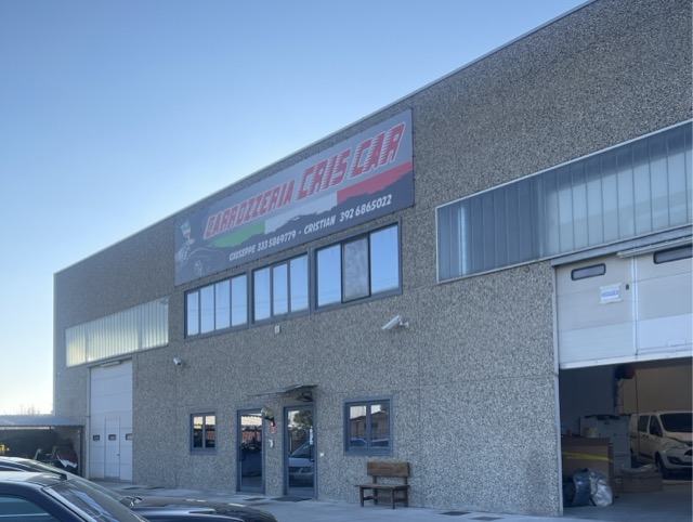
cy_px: 261
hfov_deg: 67.2
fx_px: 521
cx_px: 346
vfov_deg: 53.2
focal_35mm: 26
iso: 32
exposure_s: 1/1200
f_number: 1.6
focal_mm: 5.1
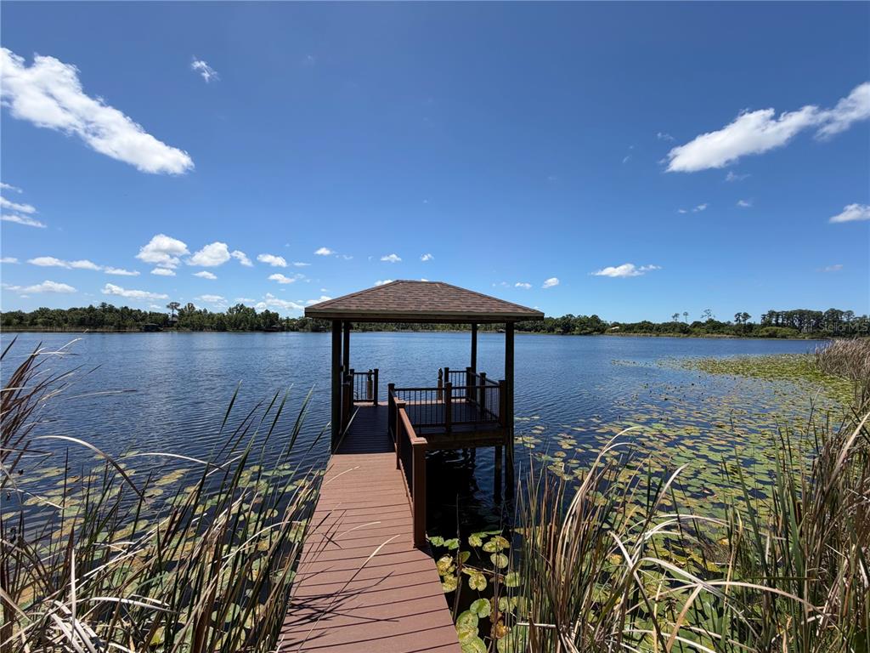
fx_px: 352
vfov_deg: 85.7
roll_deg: +0.4
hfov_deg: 102.1
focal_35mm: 14
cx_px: 435
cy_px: 326
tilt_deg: -1.5
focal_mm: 2.22
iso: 20
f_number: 2.2
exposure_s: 1/955
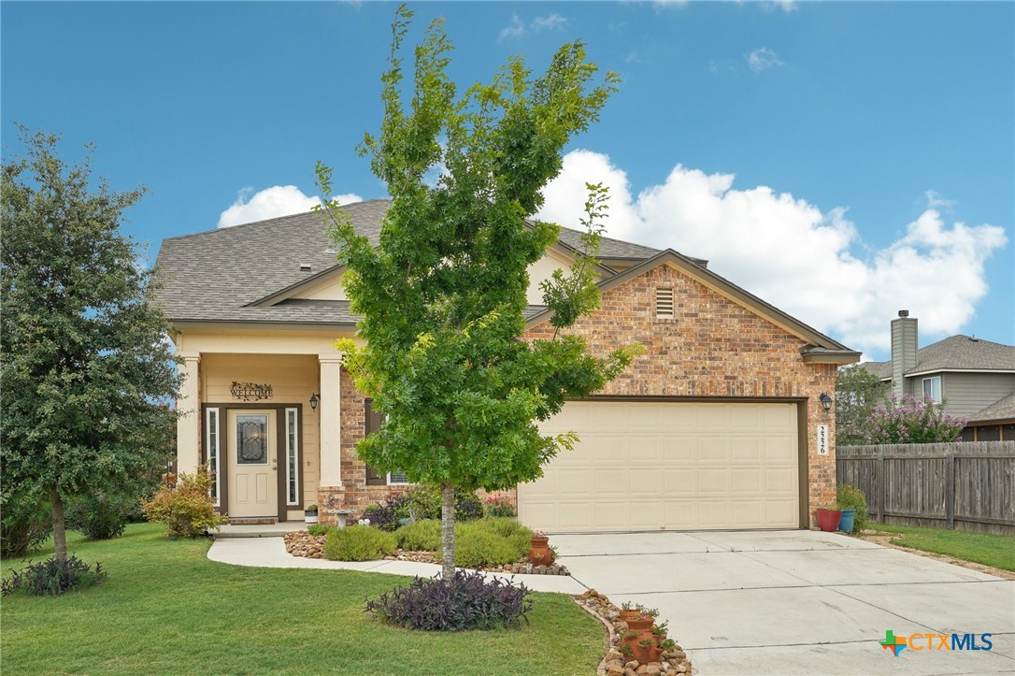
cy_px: 338
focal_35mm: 35
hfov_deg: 54.5
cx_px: 508
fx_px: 986
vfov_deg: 37.8
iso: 100
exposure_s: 1/320
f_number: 8
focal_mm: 35
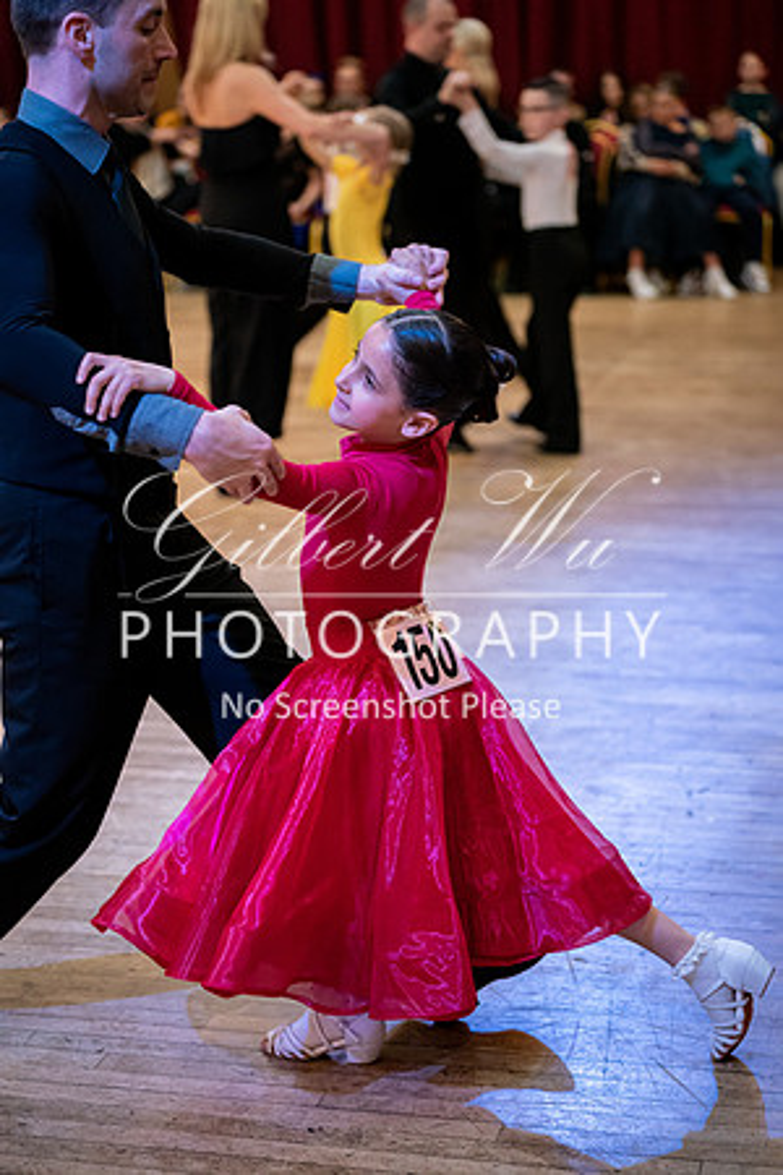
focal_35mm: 70
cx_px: 392
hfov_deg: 19.5
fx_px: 2284
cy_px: 588
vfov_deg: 28.8
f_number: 2.8
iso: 6400
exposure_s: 1/320
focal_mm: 70
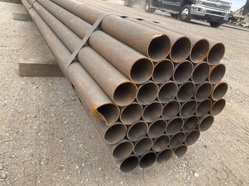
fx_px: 209
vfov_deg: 48.2
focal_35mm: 29
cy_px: 93
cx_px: 124
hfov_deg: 61.7
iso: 25
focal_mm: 3
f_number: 1.8
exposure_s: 1/294
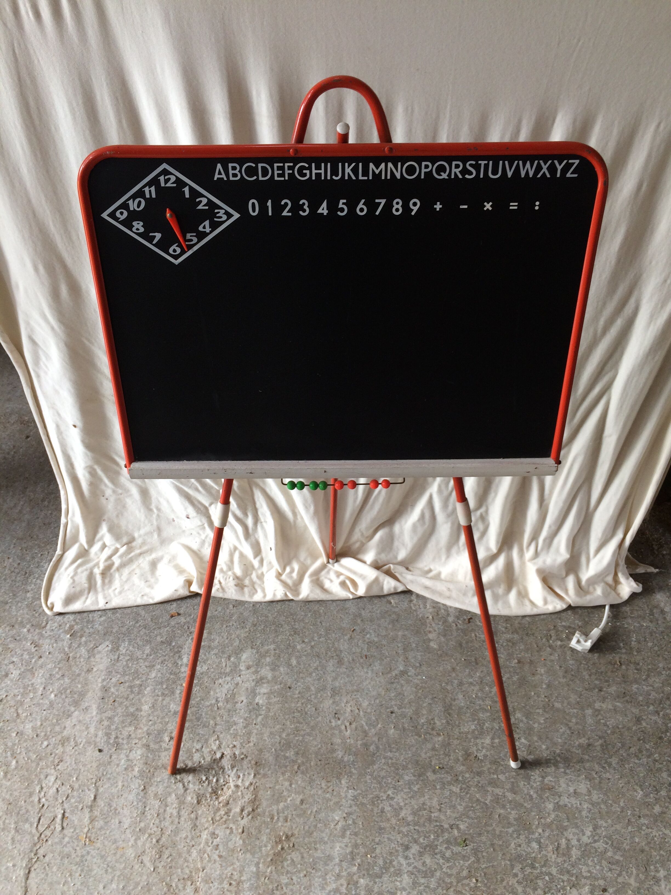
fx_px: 750
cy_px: 448
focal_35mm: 29
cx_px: 336
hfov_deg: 48.2
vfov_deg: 61.7
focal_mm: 4.15
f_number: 2.2
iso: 64
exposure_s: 1/33
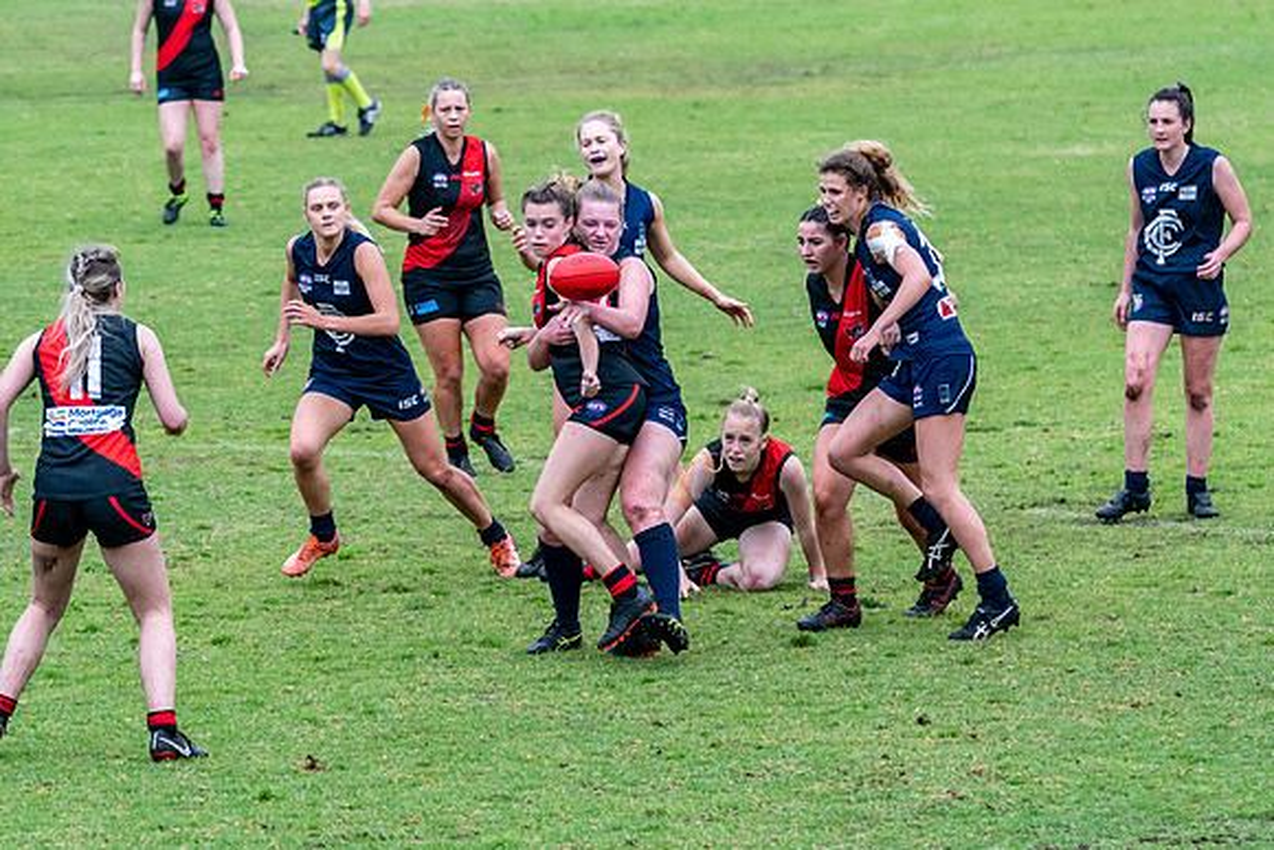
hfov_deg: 6.4
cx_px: 652
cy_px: 431
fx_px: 11421
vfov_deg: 4.3
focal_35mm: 323
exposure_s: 1/2000
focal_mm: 210
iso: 1250
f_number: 7.1
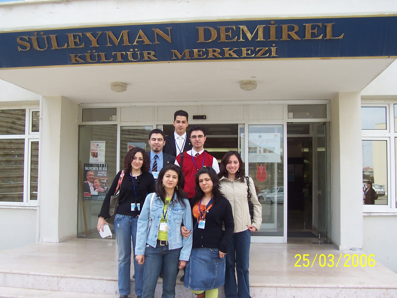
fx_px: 424
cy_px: 149
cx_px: 198
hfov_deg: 50.1
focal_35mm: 37
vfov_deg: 38.7
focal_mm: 5.6
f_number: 2.8
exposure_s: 1/250
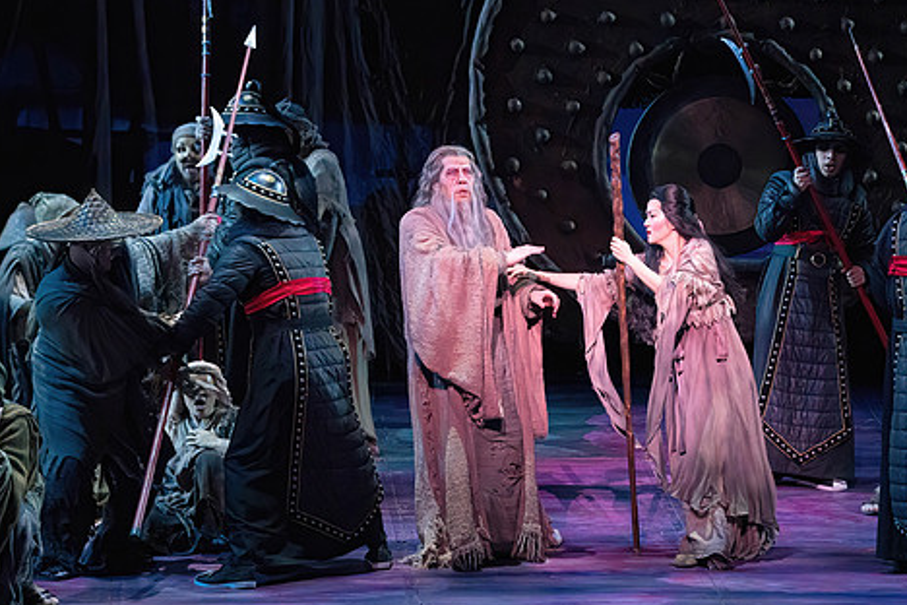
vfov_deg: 5.5
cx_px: 517
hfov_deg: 8.3
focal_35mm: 248
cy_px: 294
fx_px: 6248
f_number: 6.3
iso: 20000
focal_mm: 200
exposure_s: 1/320
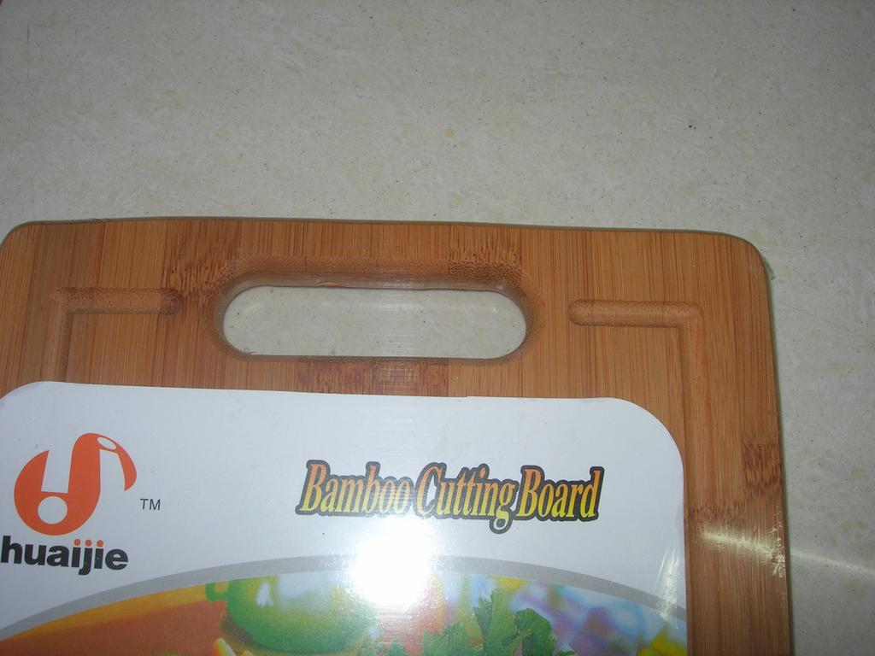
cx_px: 438
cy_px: 328
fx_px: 961
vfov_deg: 37.7
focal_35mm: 38
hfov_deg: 49.0
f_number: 4.8
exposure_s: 1/60.1
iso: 64
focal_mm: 7.8
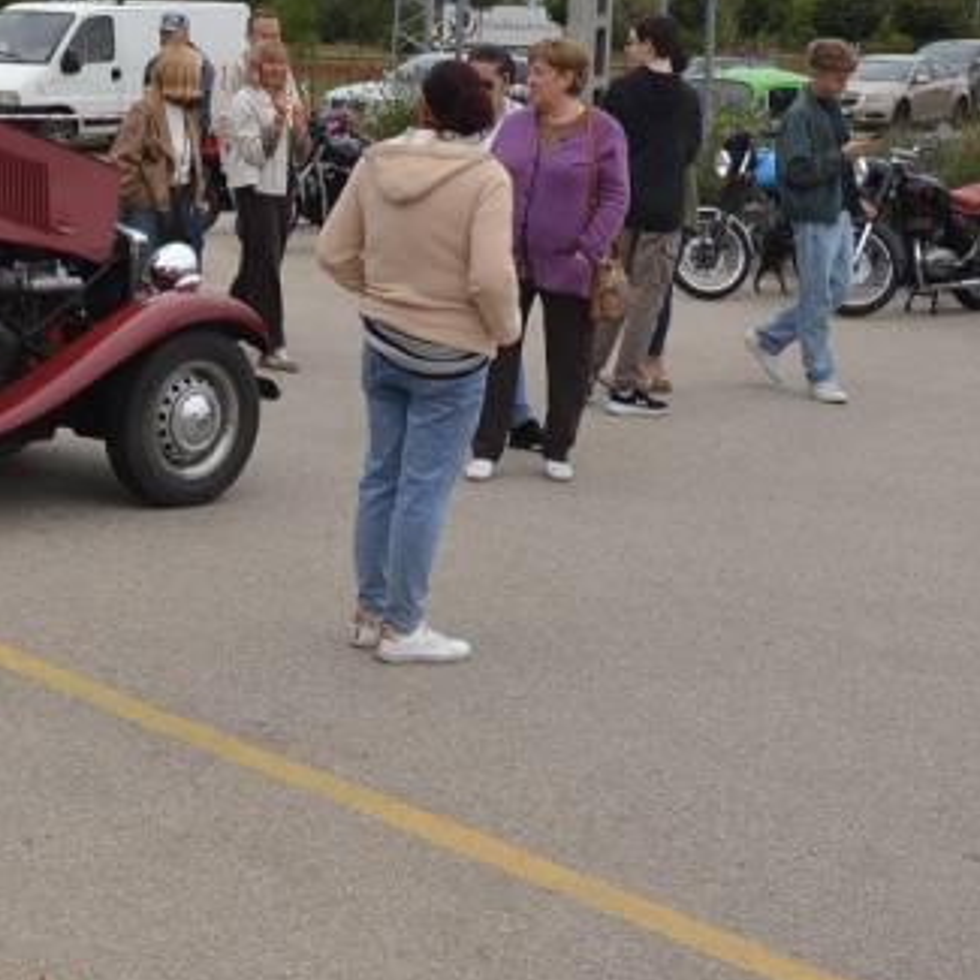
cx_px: -3
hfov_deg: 23.9
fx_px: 2210
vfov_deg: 24.7
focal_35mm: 69
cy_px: 219
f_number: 6.3
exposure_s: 1/200
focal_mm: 22
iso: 100
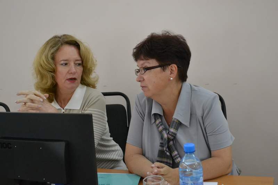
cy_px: 92
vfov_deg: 25.7
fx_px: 405
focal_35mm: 52
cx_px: 139
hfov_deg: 37.9
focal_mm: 35
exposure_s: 1/50
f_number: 5
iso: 3200
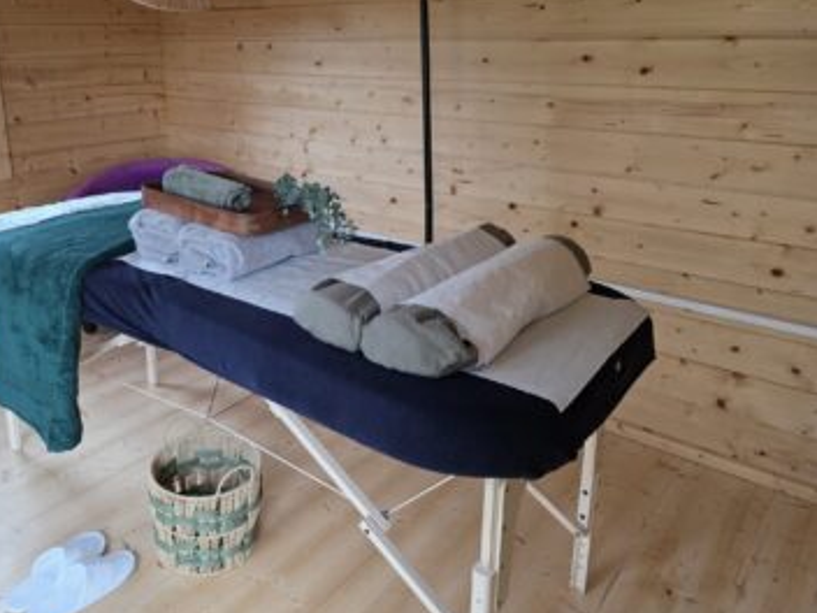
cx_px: 304
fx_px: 684
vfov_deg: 48.0
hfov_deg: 60.8
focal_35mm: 29
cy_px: 247
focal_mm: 6.3
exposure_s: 1/100
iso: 640
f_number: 1.7
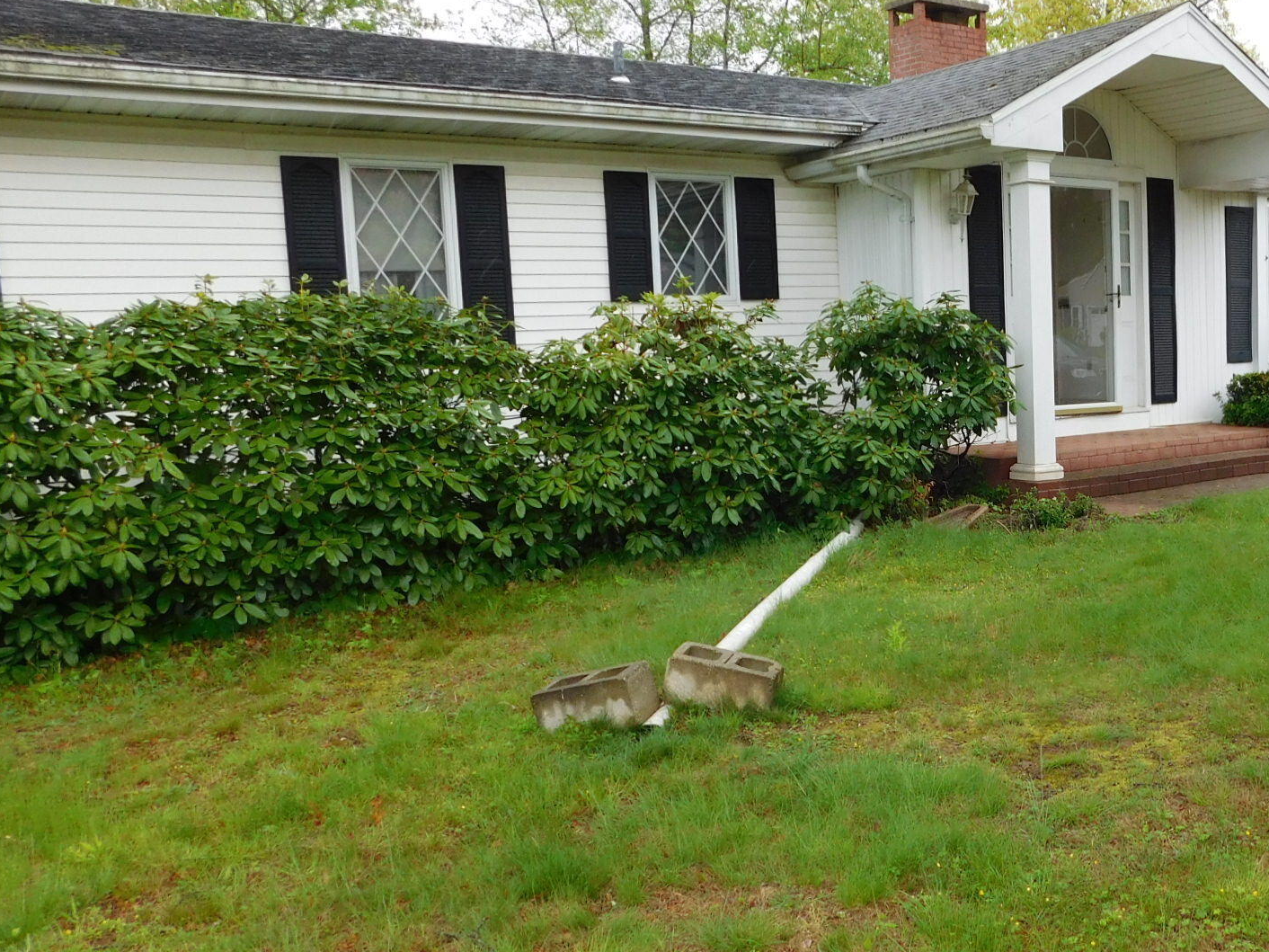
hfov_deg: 47.6
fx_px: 1356
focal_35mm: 37
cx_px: 1001
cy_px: 474
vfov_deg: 38.7
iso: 125
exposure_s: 1/320
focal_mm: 4
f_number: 3
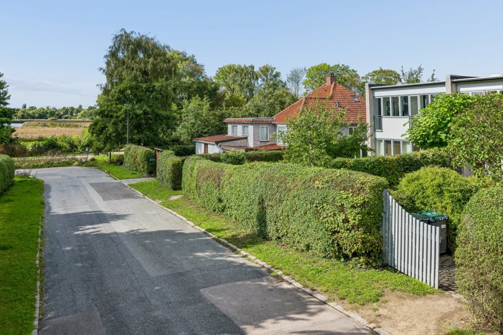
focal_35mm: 28
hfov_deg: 65.5
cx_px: 252
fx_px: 391
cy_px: 168
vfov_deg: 46.4
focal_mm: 28
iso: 160
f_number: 7.1
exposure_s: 1/500
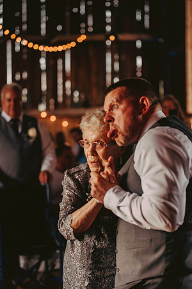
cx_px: 96
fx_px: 688
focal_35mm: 86
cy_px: 144
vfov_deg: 23.6
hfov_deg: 15.9
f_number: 2.8
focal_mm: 86
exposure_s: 1/200
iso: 1000
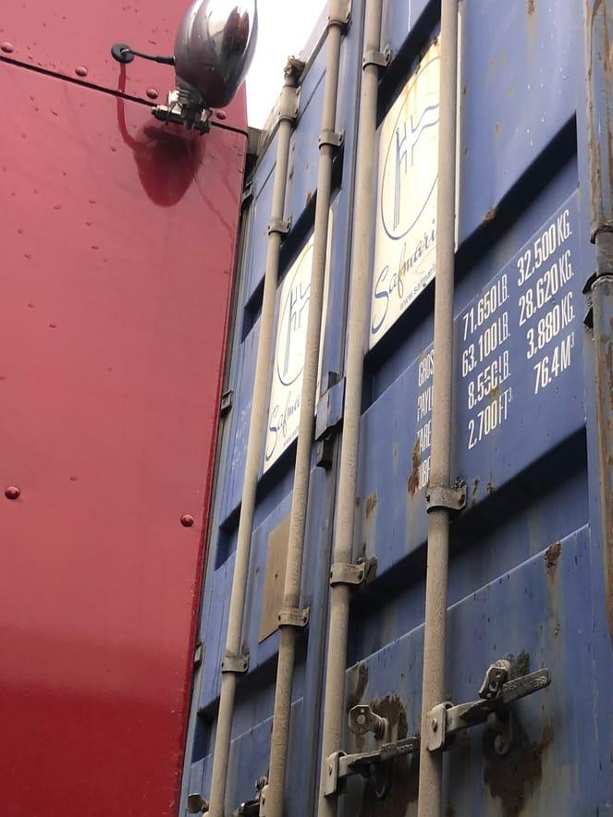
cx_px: 481
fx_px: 897
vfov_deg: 49.0
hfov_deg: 36.6
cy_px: 402
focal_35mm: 38
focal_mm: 3.99
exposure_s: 1/40
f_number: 1.8
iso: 25
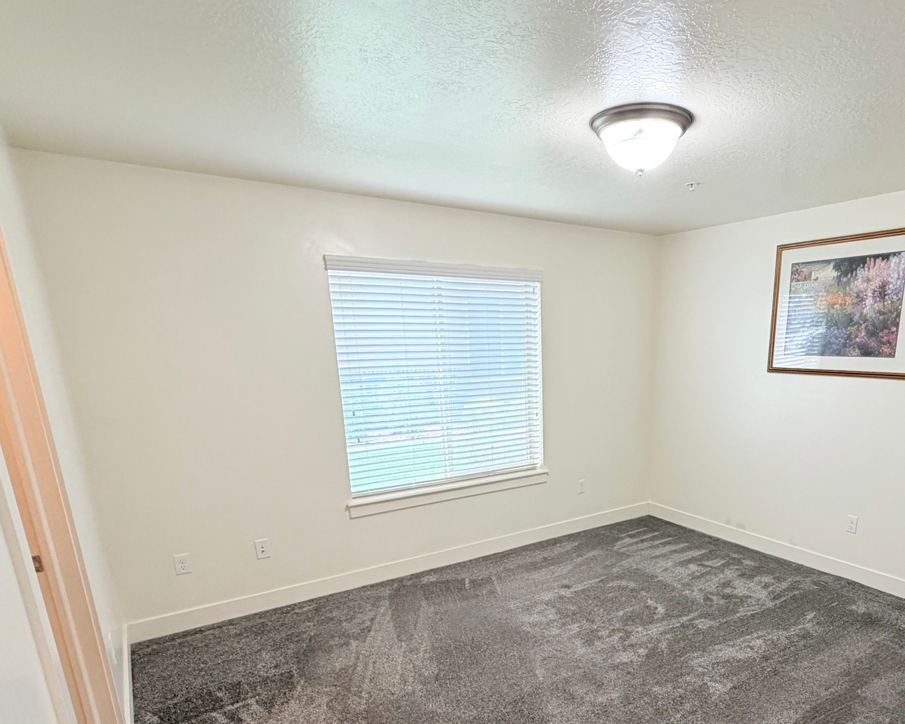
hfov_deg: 73.5
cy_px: 496
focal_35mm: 22
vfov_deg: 61.3
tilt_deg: -15.8
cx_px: 575
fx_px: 589
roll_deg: +0.4
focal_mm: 2.22
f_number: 2.2
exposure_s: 1/60
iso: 200
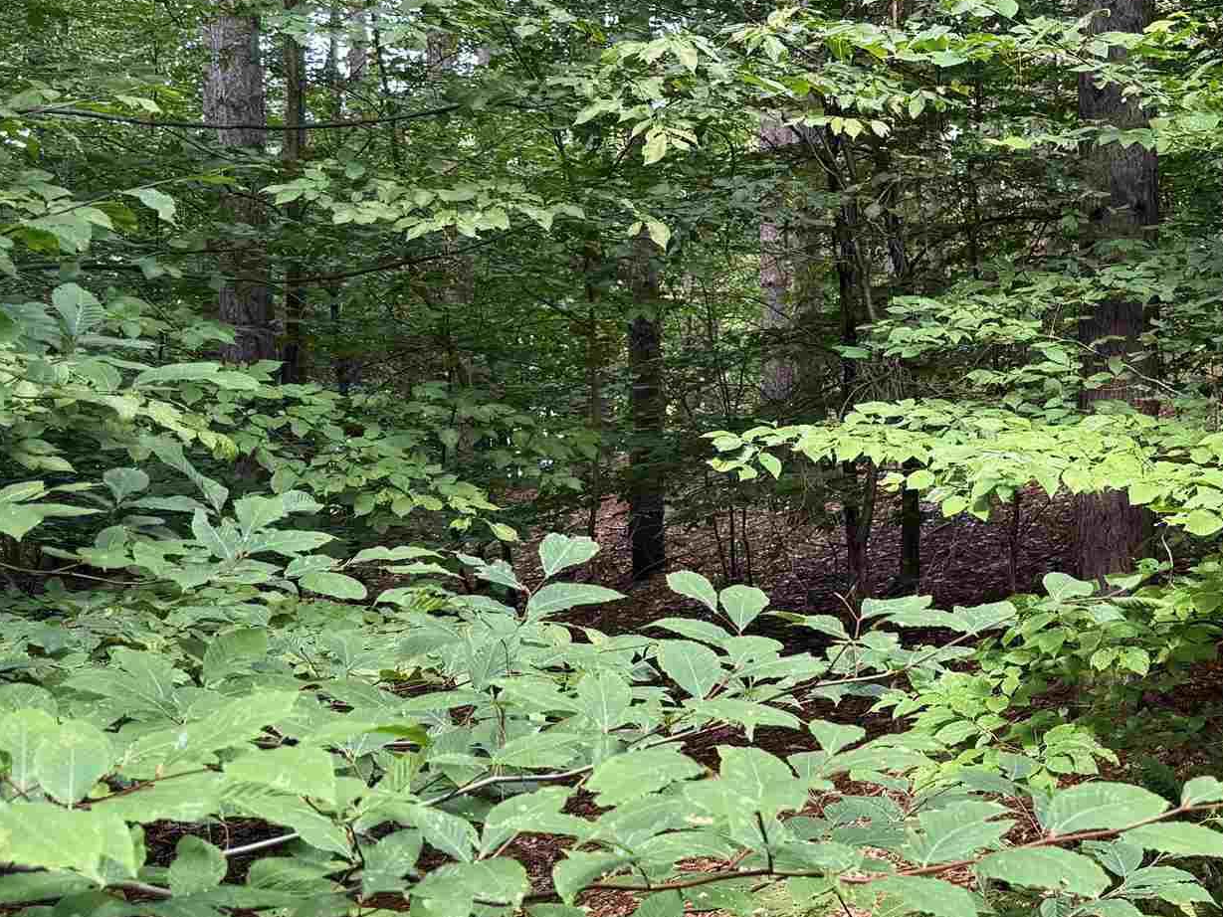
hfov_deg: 31.0
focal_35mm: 60
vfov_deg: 24.4
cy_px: 351
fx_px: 2120
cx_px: 1047
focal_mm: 6.76
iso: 80
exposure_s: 1/137
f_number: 1.78
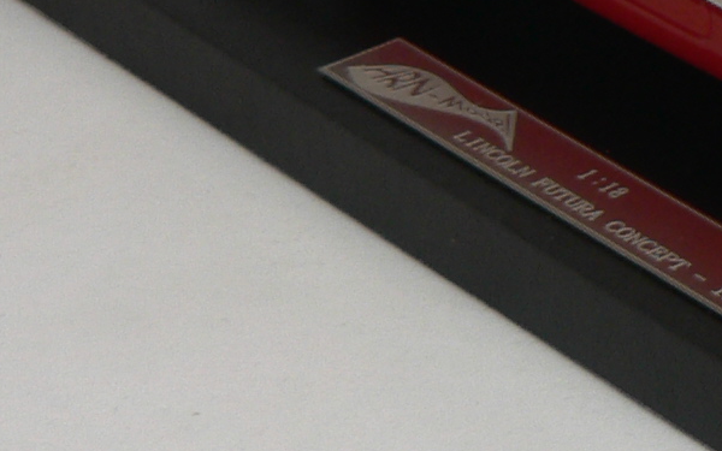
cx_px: 1173
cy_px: -61
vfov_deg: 5.8
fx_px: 4447
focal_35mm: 226
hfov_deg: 9.0
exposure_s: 1/60
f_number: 2.8
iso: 80
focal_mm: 8.3
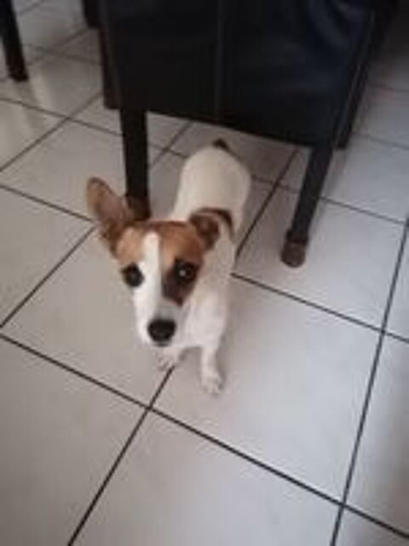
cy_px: 273
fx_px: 425
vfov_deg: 65.3
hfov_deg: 51.4
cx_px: 204
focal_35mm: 27
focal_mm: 4.75
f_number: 1.8
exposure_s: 1/12.5
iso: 3200
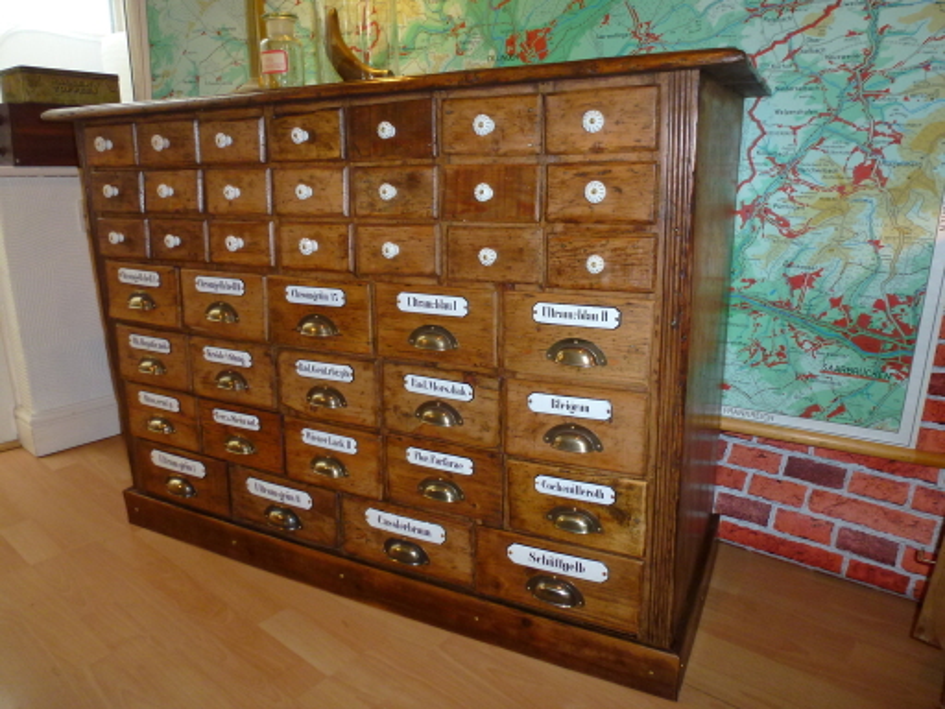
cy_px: 354
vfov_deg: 56.8
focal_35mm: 24
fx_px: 655
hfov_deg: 71.6
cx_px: 472
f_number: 3.3
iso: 200
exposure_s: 1/60
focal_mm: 4.3
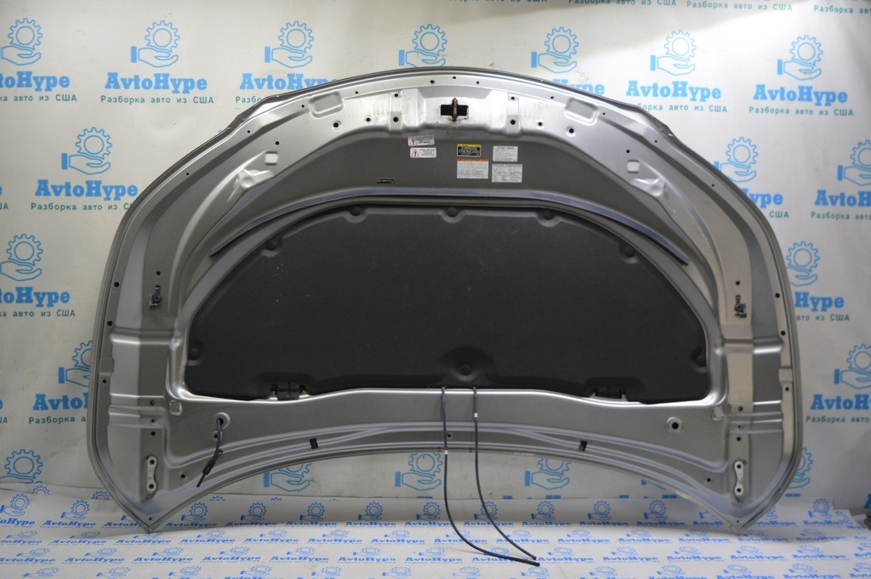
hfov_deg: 55.1
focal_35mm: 34
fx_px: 834
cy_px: 290
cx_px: 436
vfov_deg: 38.3
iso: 400
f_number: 3.8
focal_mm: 23
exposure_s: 1/50
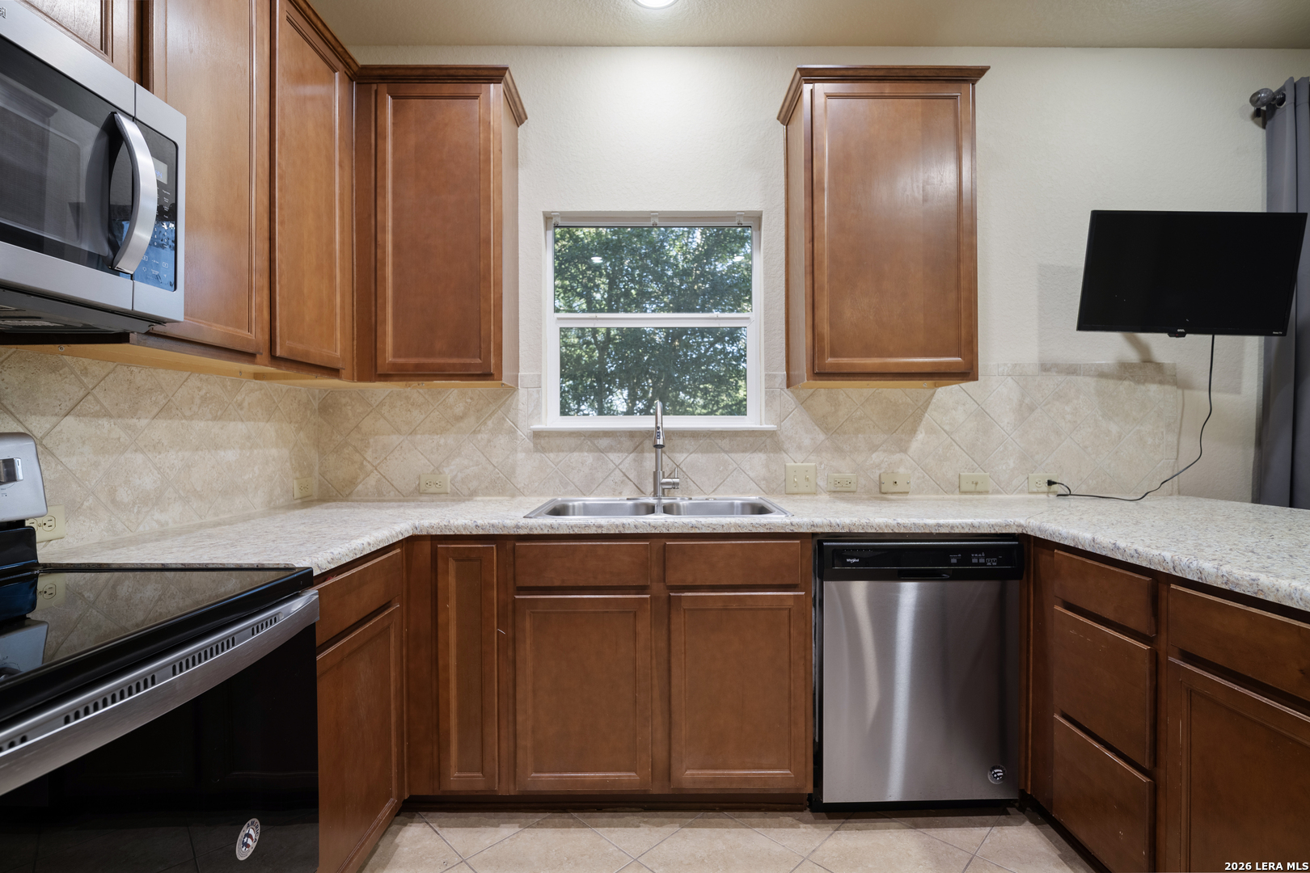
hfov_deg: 96.7
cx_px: 655
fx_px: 582
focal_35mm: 16
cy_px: 436
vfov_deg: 73.7
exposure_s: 1/80
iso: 500
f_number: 4
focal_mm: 16
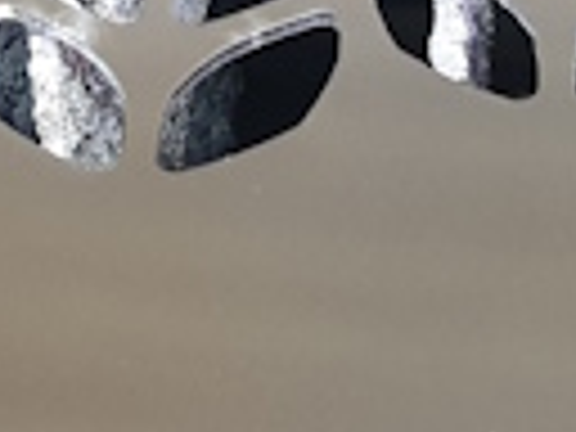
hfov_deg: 11.8
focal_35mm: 162
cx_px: -207
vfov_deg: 8.8
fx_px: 2696
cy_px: -342
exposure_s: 1/40
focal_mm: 4.3
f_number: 1.5
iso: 320
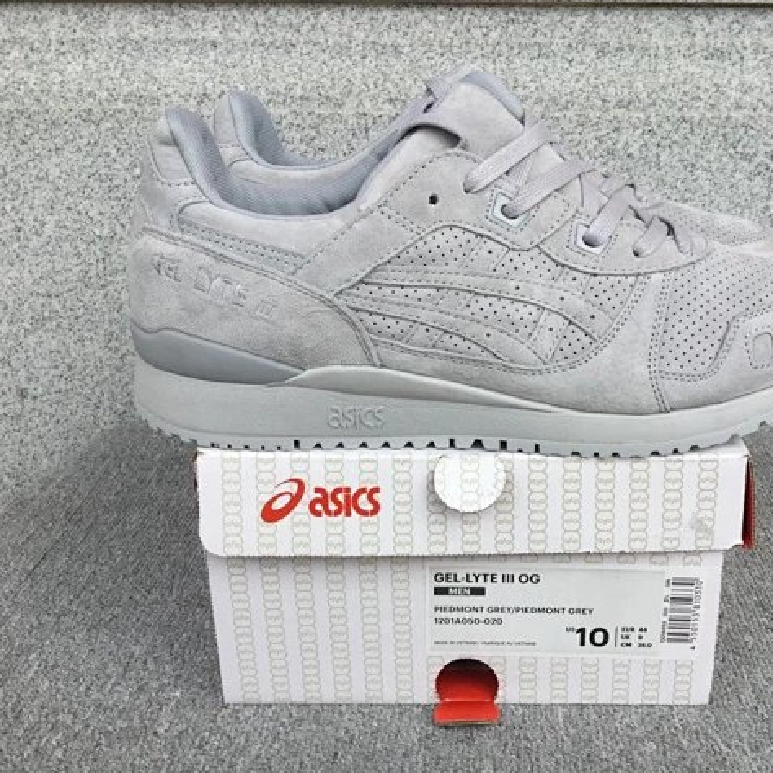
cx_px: 494
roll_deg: -0.1
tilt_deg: -18.9
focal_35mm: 37
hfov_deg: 44.5
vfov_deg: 44.9
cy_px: 386
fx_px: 935
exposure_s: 1/485
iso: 25
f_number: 2.4
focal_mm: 3.3
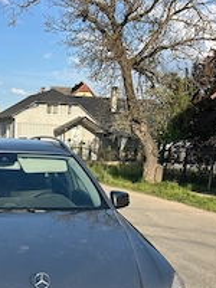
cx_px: 26
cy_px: 272
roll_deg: -2.3
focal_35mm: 52
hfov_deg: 27.1
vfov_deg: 34.3
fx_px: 433
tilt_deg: -13.5
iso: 50
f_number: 1.5
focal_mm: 5.7
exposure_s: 1/1934
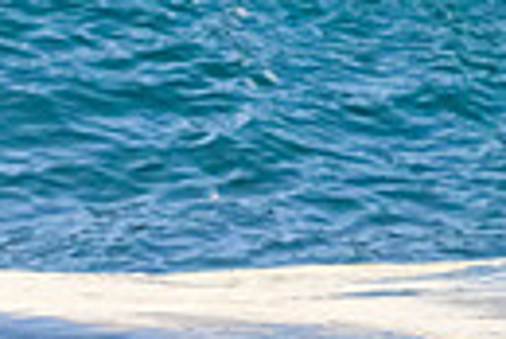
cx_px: -541
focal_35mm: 3573
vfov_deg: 0.4
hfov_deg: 0.6
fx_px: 50276
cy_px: -14
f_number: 11
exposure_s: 1/1250
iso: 4500
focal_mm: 800
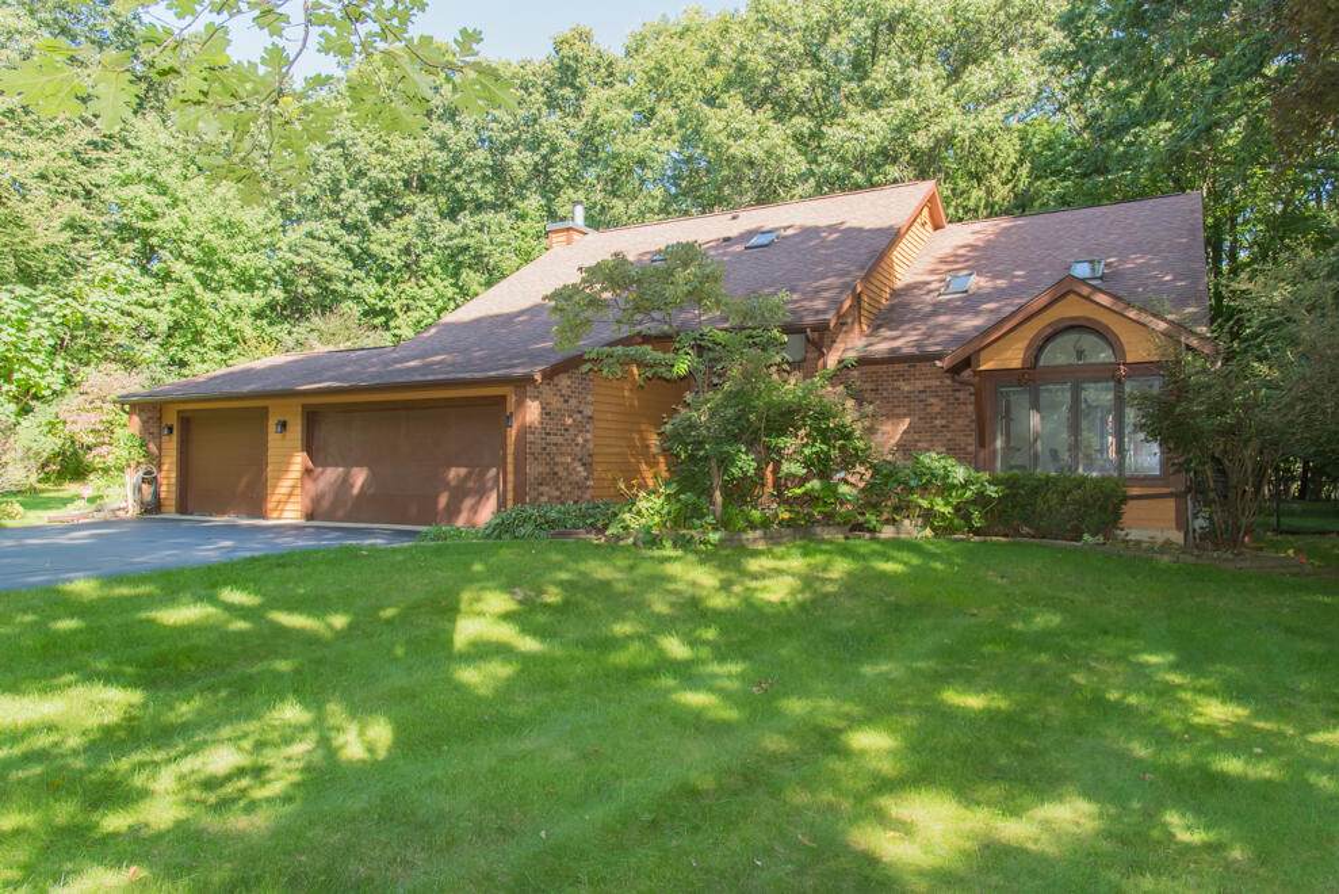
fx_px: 901
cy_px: 447
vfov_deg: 52.7
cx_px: 670
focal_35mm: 24
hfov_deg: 73.2
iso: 500
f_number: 6.3
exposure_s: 1/160
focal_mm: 24
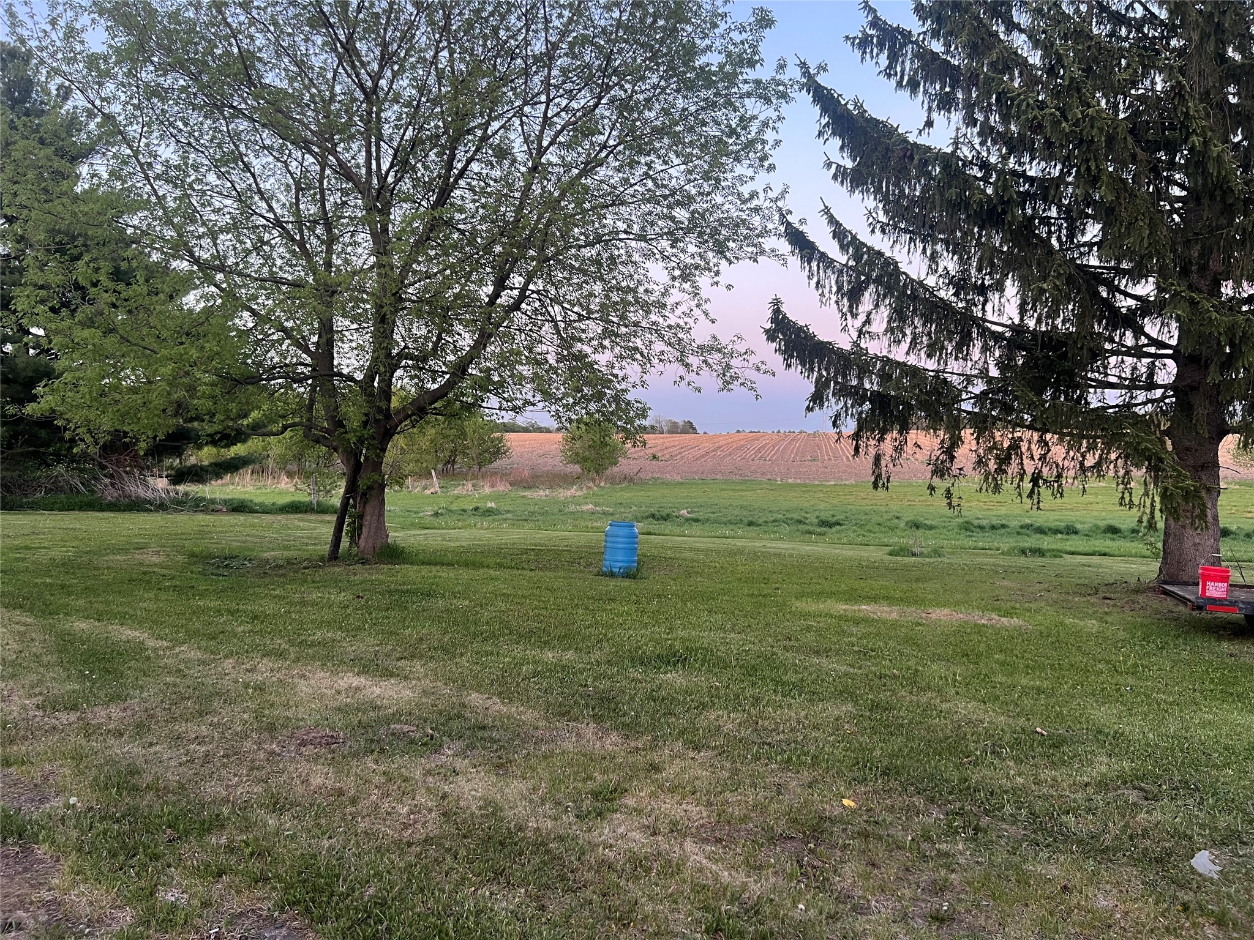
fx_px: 942
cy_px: 470
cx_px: 627
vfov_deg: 53.1
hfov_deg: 67.3
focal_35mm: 26
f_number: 1.5
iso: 125
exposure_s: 1/60
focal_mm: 5.7
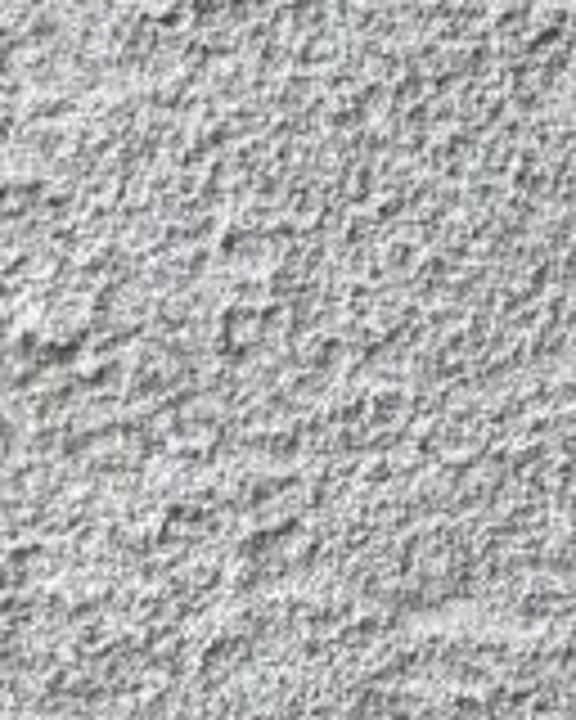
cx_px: 1476
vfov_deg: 15.4
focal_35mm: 122
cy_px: 788
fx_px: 2600
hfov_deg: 10.5
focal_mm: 5.96
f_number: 1.6
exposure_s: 1/629
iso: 50
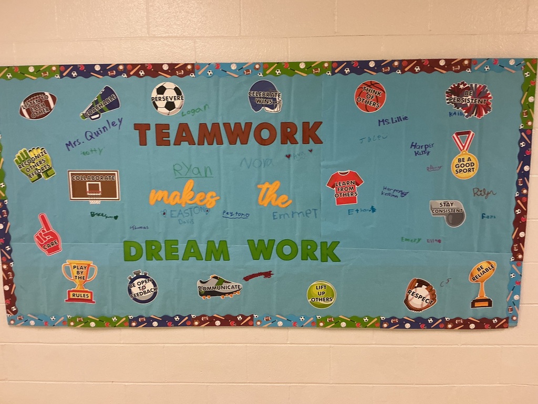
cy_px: 202
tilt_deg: -9.1
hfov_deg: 61.7
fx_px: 451
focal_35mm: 29
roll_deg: -0.2
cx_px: 269
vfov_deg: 48.2
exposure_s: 1/60
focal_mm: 3
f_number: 1.8
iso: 100
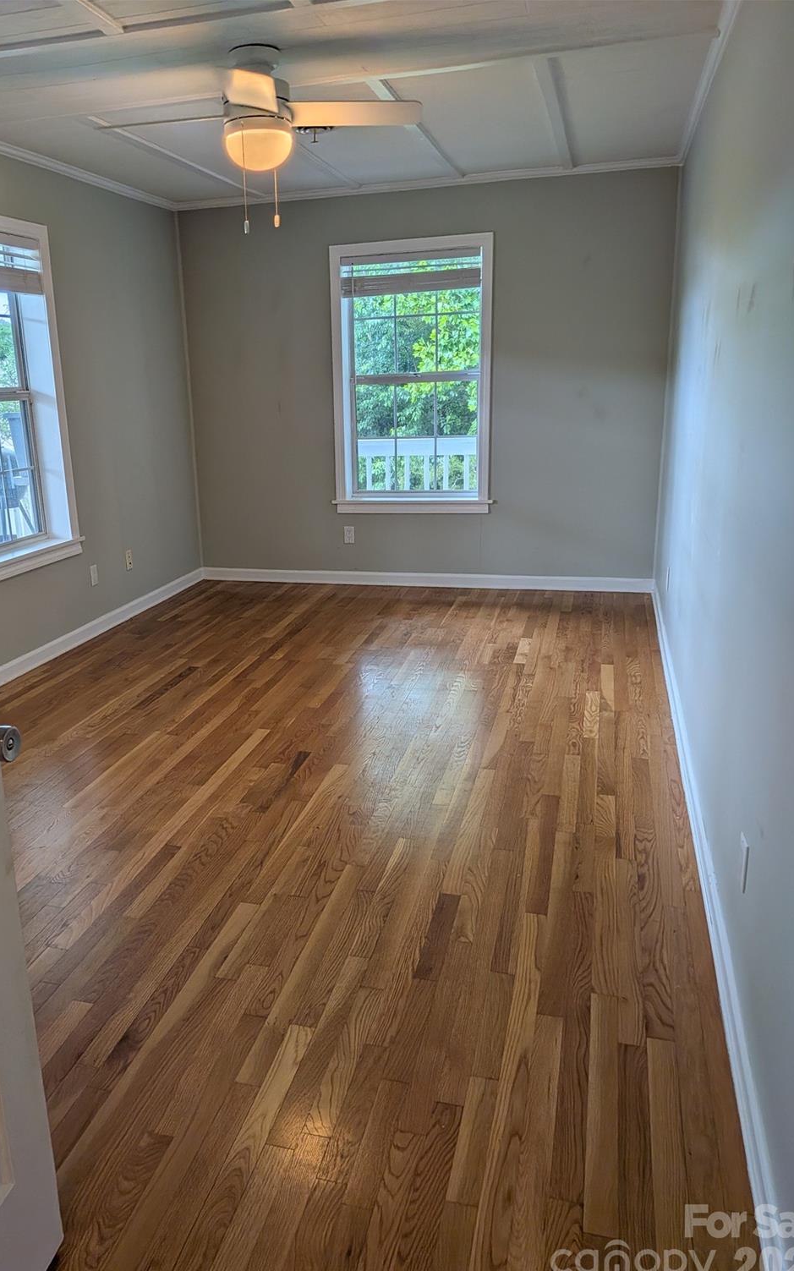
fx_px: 900
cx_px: 349
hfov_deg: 47.5
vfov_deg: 70.4
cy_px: 649
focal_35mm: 26
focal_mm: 4.53
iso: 24
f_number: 1.7
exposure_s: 1/307
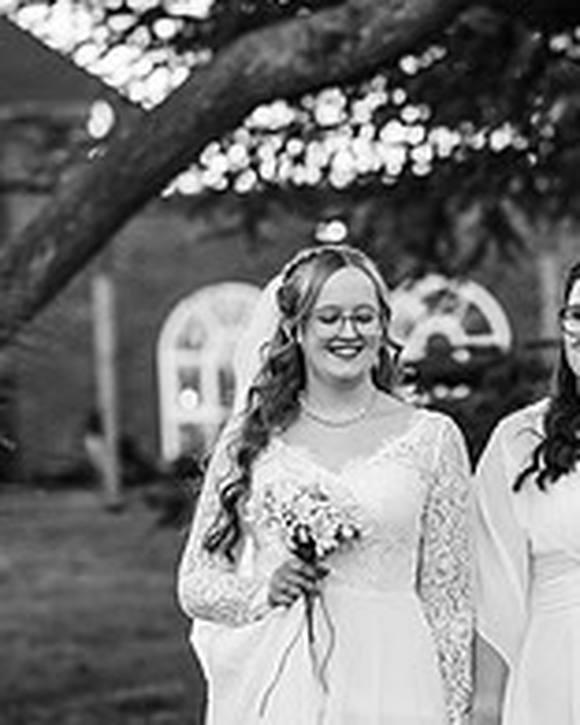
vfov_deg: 10.5
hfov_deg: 8.4
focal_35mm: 184
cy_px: 558
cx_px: 463
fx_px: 3948
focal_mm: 85
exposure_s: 1/1600
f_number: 2.5
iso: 100
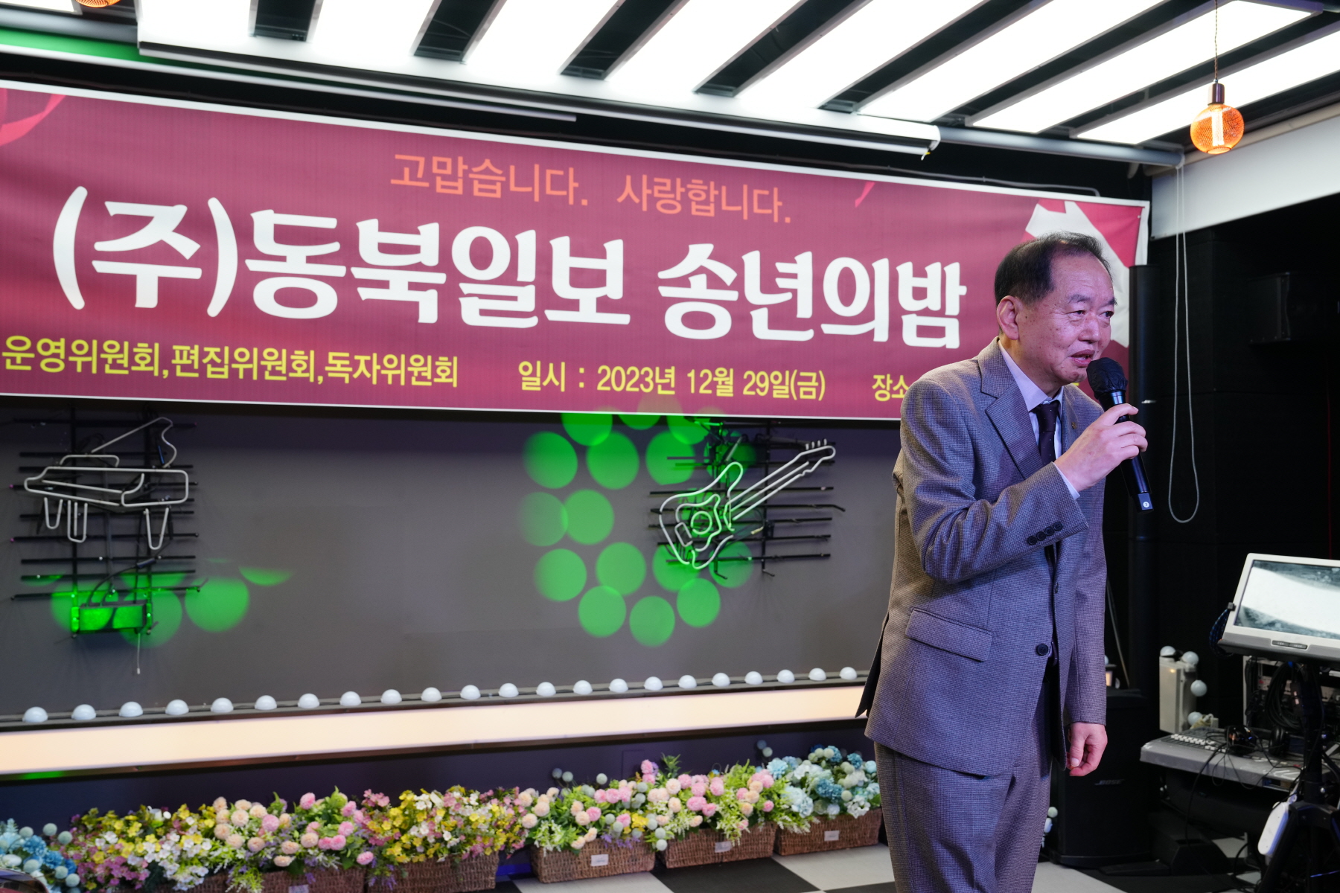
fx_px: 1228
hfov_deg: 57.2
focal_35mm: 33
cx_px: 670
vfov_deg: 40.0
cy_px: 446
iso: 800
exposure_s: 1/160
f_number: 5.6
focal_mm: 33
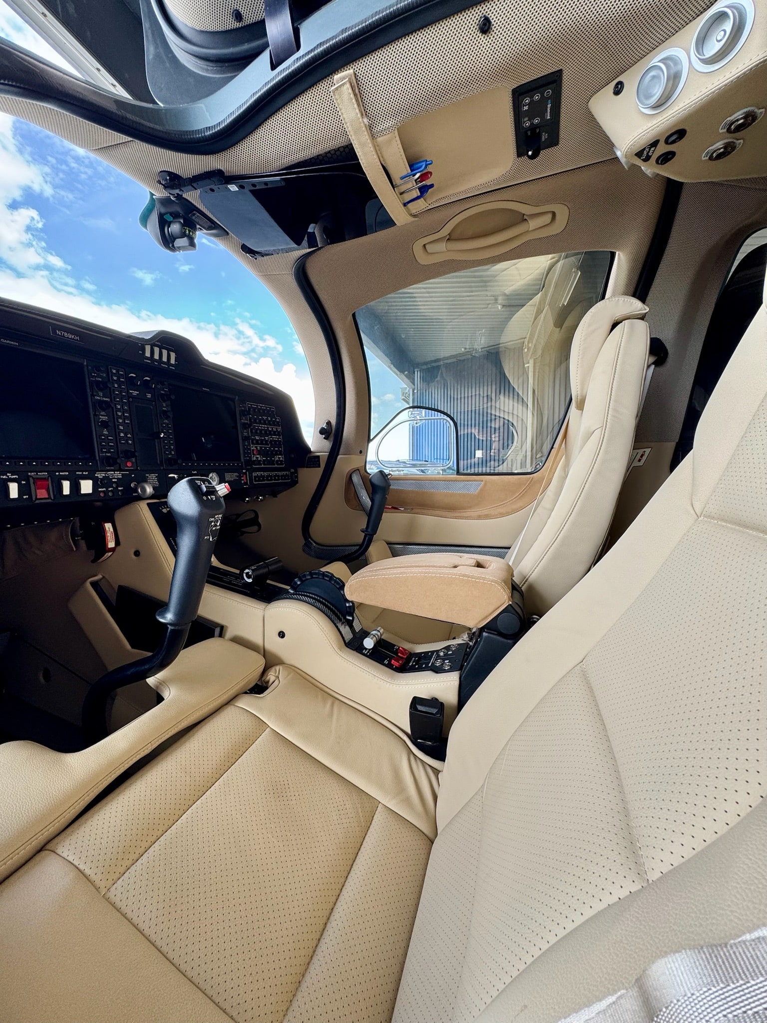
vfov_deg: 102.1
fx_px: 414
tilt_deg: -7.5
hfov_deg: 85.7
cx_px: 384
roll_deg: +0.0
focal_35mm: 14
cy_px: 512
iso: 50
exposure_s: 1/99
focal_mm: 2.22
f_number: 2.2
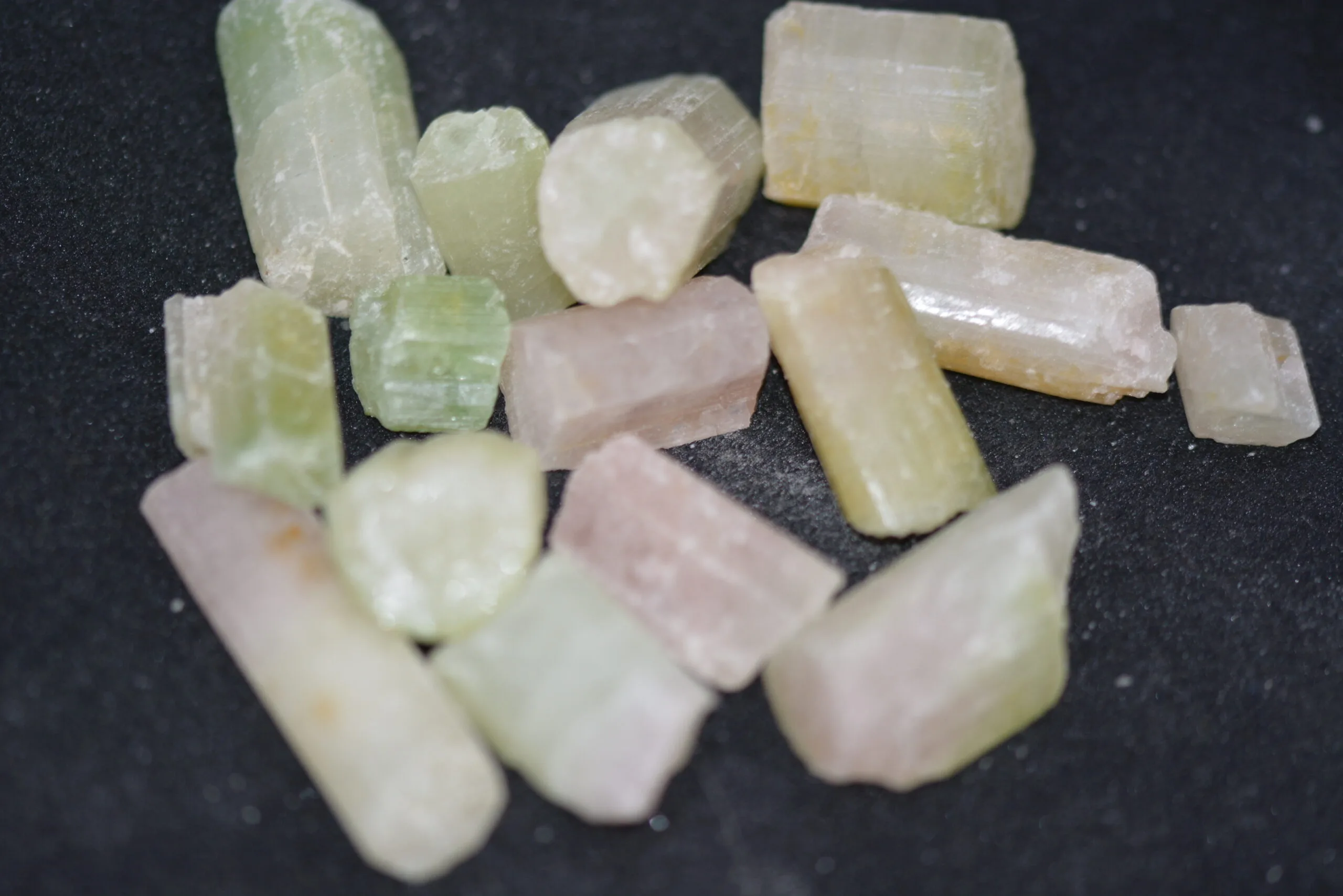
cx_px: 672
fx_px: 5877
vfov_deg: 8.7
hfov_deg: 13.0
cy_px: 448
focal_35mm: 158
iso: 450
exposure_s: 1/60
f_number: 3.3
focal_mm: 105
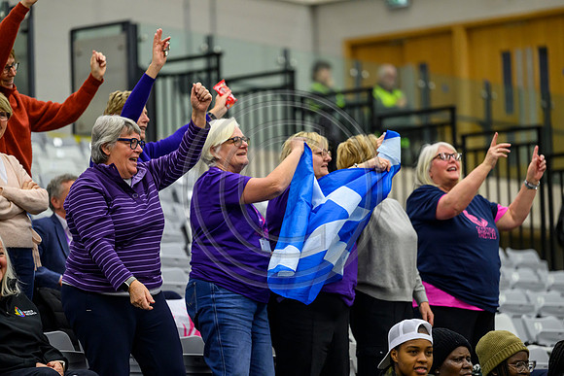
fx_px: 2821
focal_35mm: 180
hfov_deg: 11.4
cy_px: 188
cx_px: 282
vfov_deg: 7.6
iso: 4000
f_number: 3.2
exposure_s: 1/800
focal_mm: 180
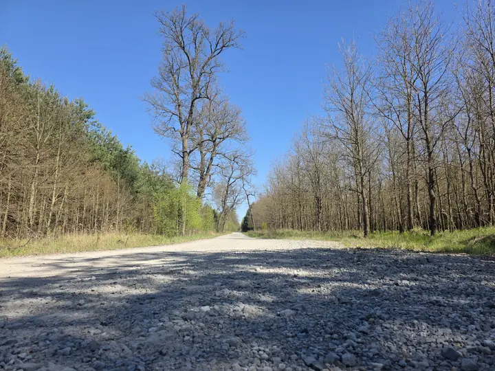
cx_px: 248
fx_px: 329
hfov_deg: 73.9
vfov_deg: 58.9
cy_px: 186
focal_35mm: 23
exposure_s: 1/3100
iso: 80
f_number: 1.7
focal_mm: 6.3
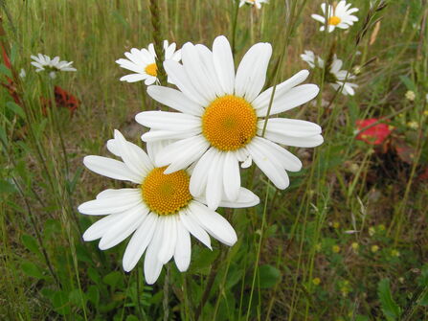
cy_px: 160
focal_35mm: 38
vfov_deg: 37.7
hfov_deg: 49.0
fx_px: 470
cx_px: 214
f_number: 5.6
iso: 50
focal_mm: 5.8
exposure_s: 1/100
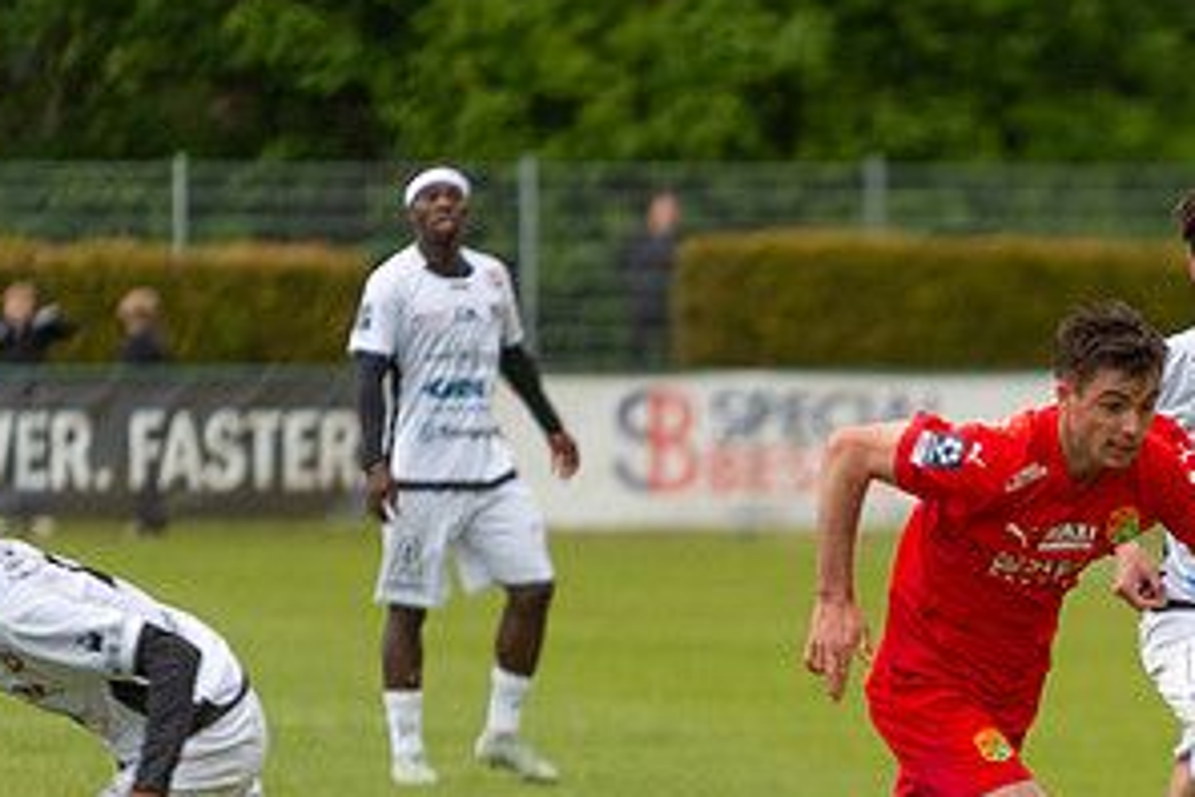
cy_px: 807
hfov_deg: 3.9
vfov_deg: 2.6
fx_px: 17691
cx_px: 983
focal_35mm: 533
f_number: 3.2
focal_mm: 200
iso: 1250
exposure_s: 1/1250
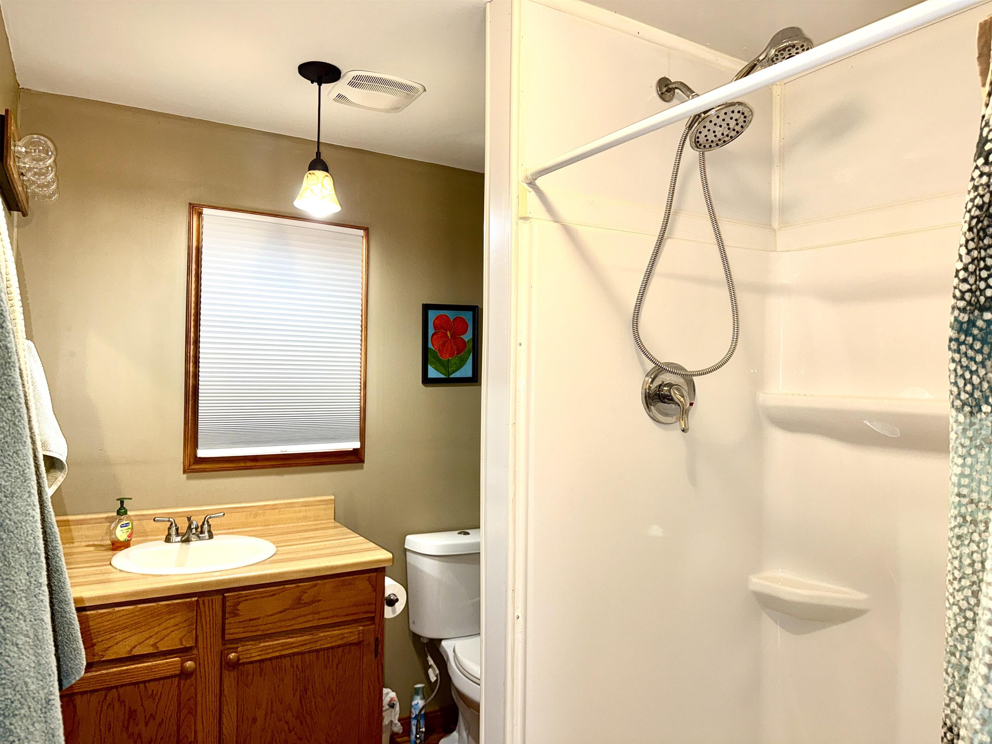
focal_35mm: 24
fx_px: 688
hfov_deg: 71.6
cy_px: 372
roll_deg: -1.3
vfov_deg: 56.8
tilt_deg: +0.8
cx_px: 496
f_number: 1.78
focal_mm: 6.76
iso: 50
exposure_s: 1/30
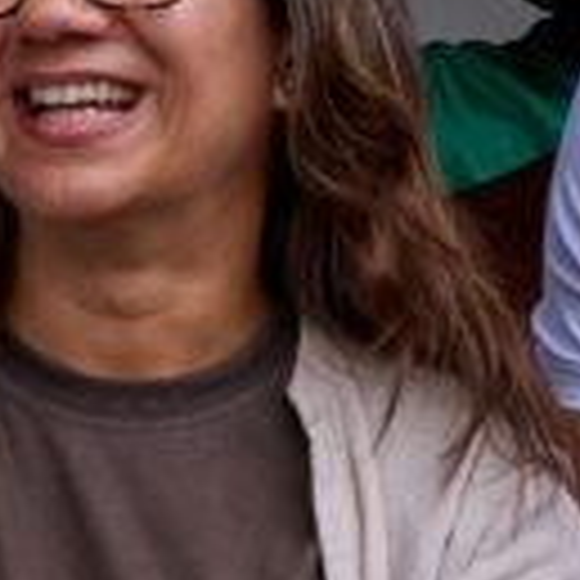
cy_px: 411
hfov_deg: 7.3
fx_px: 4493
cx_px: -58
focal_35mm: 237
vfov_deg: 7.4
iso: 125
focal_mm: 35
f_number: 6.3
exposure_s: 1/160
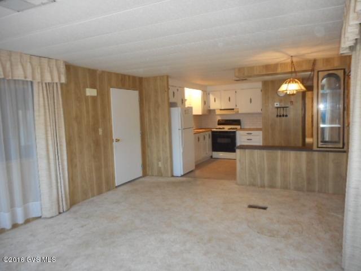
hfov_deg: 69.4
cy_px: 136
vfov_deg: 54.9
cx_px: 180
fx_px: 261
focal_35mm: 25
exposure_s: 1/25
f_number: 3.7
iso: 320
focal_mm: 4.5
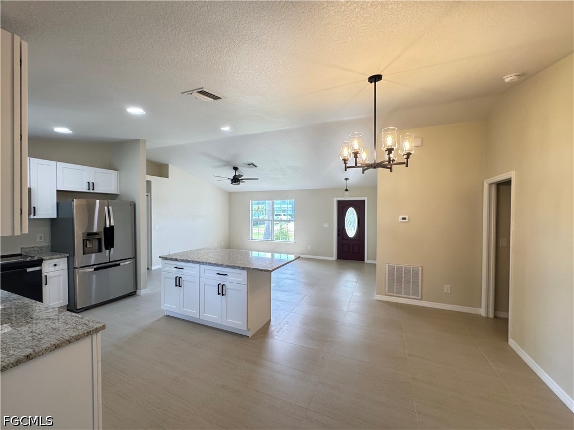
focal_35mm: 14
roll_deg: -0.7
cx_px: 287
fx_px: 232
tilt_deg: -0.6
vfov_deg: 85.7
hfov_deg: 102.1
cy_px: 215
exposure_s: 1/120
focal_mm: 2.22
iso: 250
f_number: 2.2
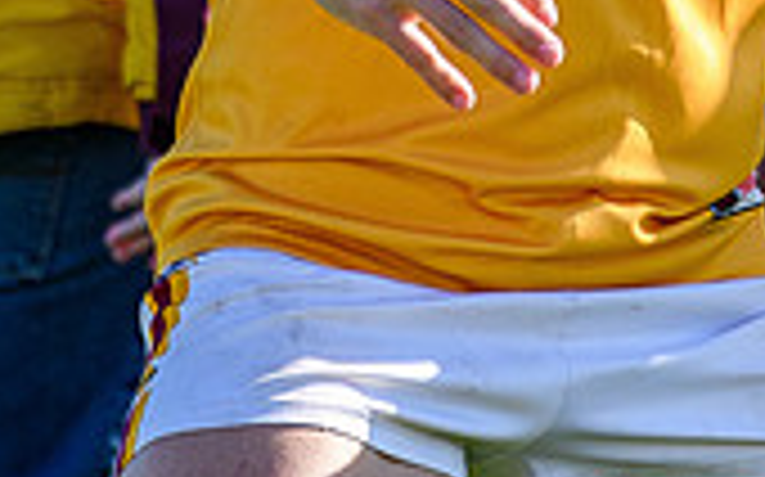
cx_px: 662
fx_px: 25564
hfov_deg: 1.7
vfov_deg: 1.1
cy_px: -514
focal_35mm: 1227
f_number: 2.8
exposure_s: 1/2500
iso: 280
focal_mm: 170
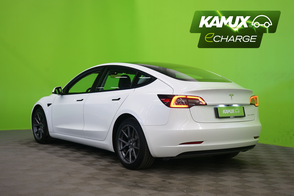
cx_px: 147
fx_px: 408
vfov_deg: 27.0
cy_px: 98
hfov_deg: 39.6
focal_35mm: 50
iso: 400
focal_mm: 50
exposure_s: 1/10
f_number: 5
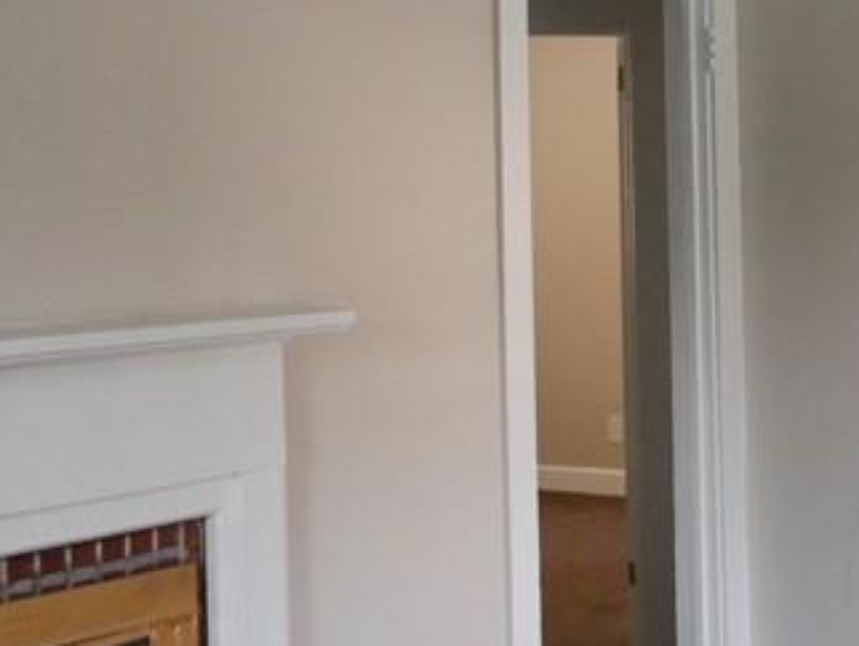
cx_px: 936
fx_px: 2210
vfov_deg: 16.6
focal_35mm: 89
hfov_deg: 21.0
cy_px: 230
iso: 2000
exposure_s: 1/60
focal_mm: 14
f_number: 3.5
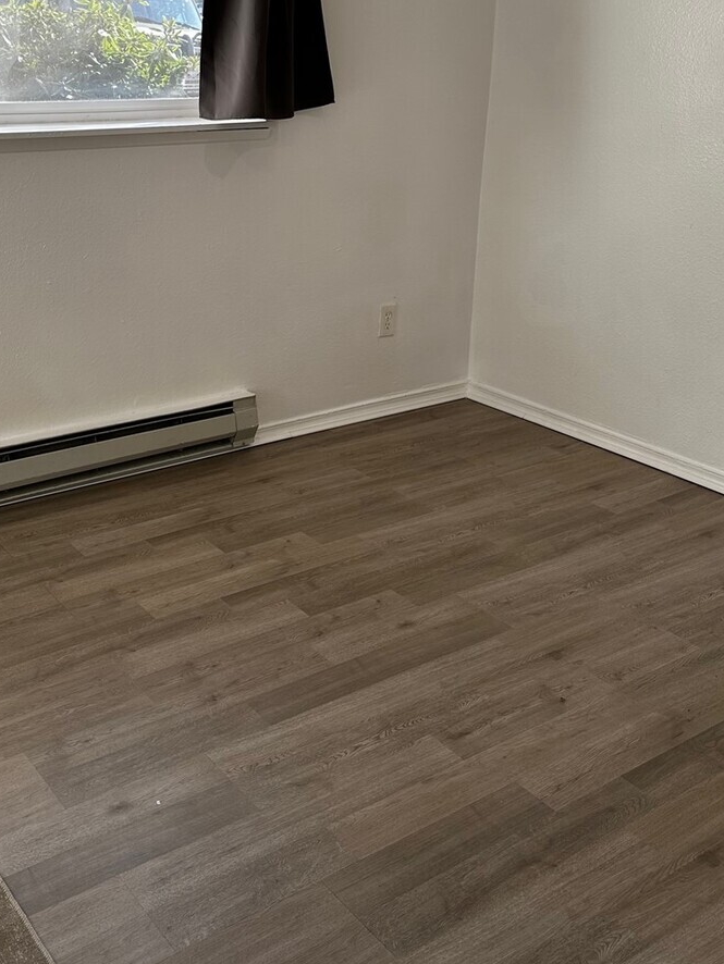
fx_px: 1087
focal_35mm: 39
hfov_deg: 36.6
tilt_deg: -13.8
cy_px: 330
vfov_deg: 47.2
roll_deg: -1.1
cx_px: 259
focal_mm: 6.86
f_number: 1.78
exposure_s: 1/251
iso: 80
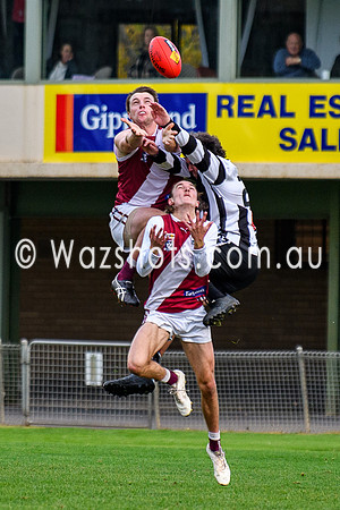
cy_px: 265
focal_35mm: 844
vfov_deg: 2.4
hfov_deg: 1.6
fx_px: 11954
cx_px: 124
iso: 320
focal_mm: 200
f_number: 2.8
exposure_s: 1/2000
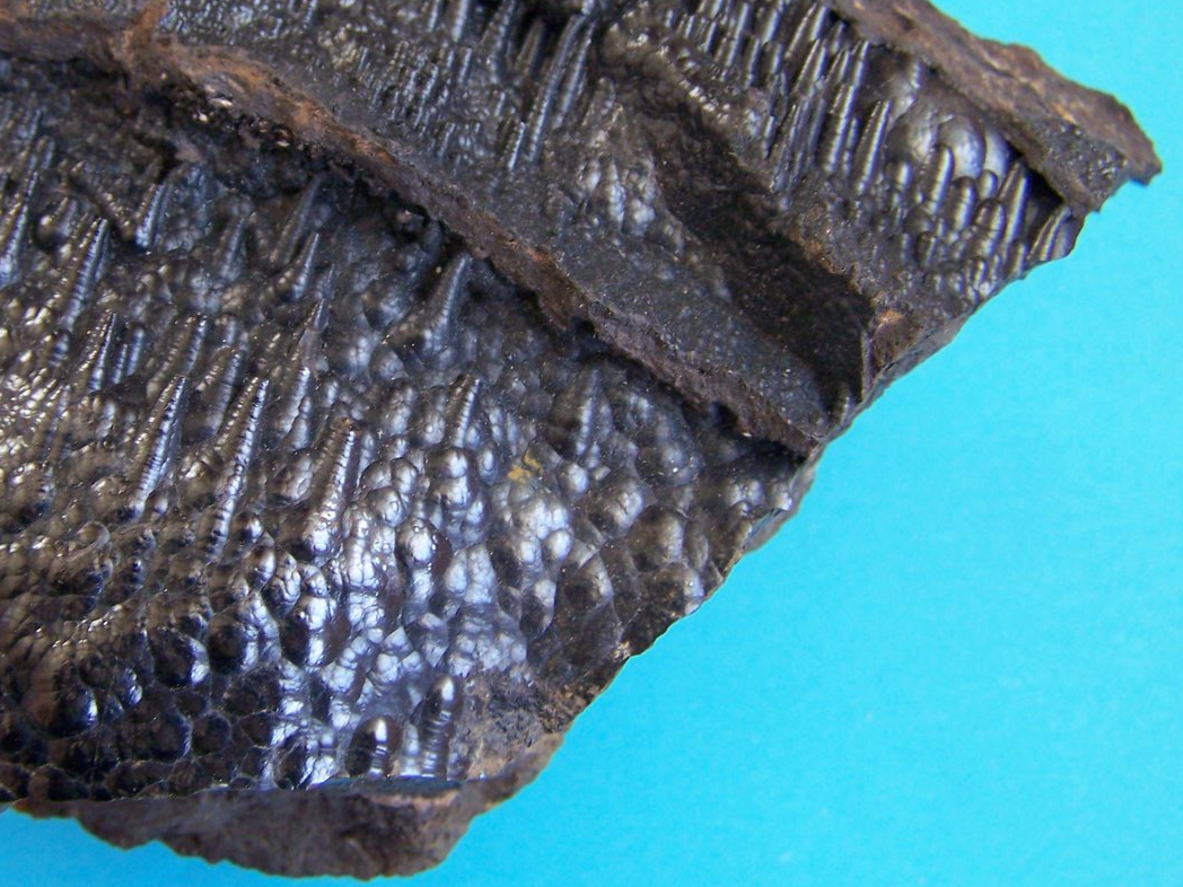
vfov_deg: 25.1
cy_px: 306
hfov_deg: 32.9
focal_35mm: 58
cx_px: 376
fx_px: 1982
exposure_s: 1/30
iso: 125
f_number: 2.8
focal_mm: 6.3
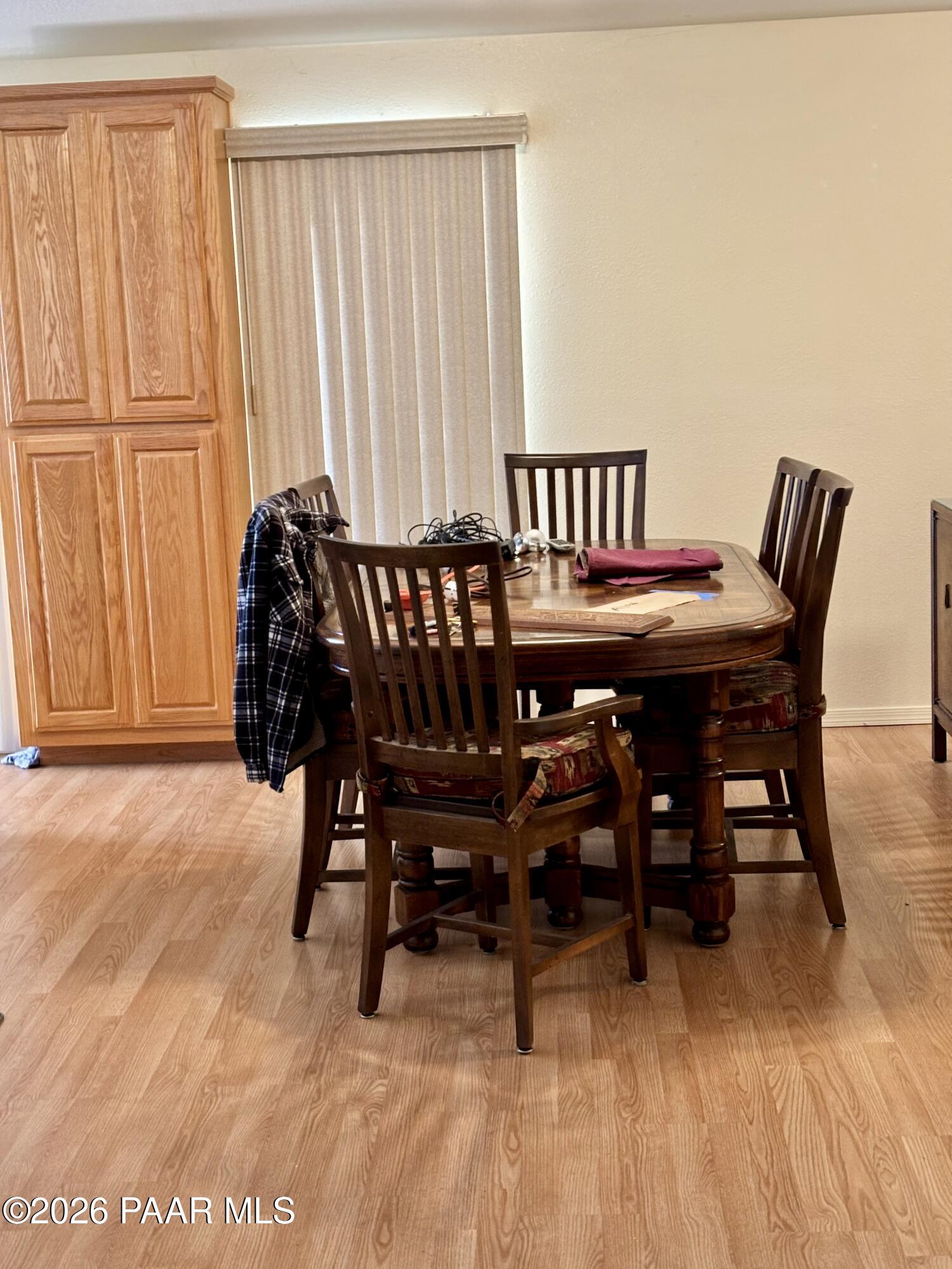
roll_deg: +3.1
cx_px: 476
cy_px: 634
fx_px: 1907
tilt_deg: -8.9
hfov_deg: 28.0
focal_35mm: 52
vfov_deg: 36.8
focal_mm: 5.96
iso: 160
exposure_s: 1/40
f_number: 1.6
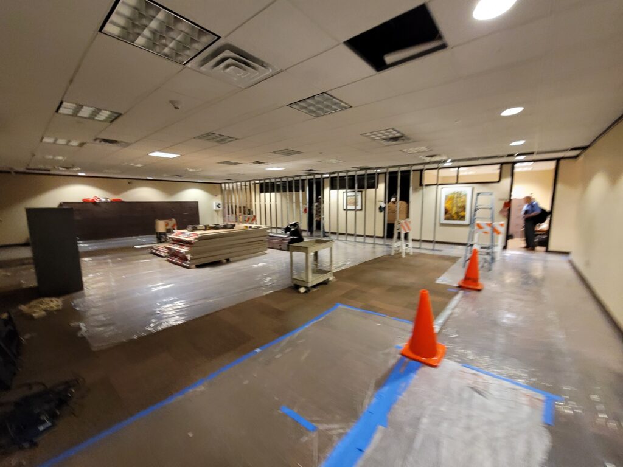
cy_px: 234
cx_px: 312
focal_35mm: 13
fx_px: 234
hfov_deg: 106.2
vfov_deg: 89.9
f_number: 2.2
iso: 500
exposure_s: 1/30
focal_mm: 2.2
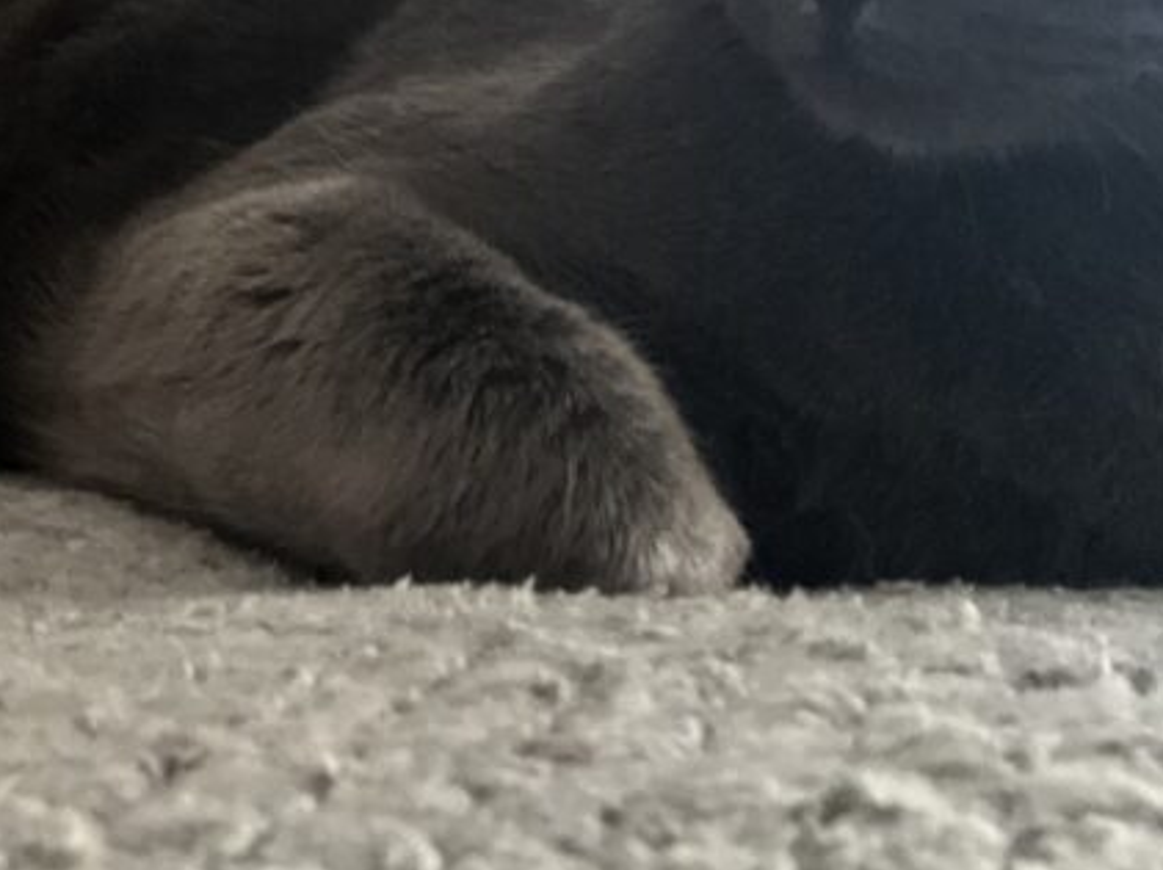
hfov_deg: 31.2
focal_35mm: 56
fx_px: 1880
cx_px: -58
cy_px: -6
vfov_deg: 24.8
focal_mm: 2.71
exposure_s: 1/15
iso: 800
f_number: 2.2
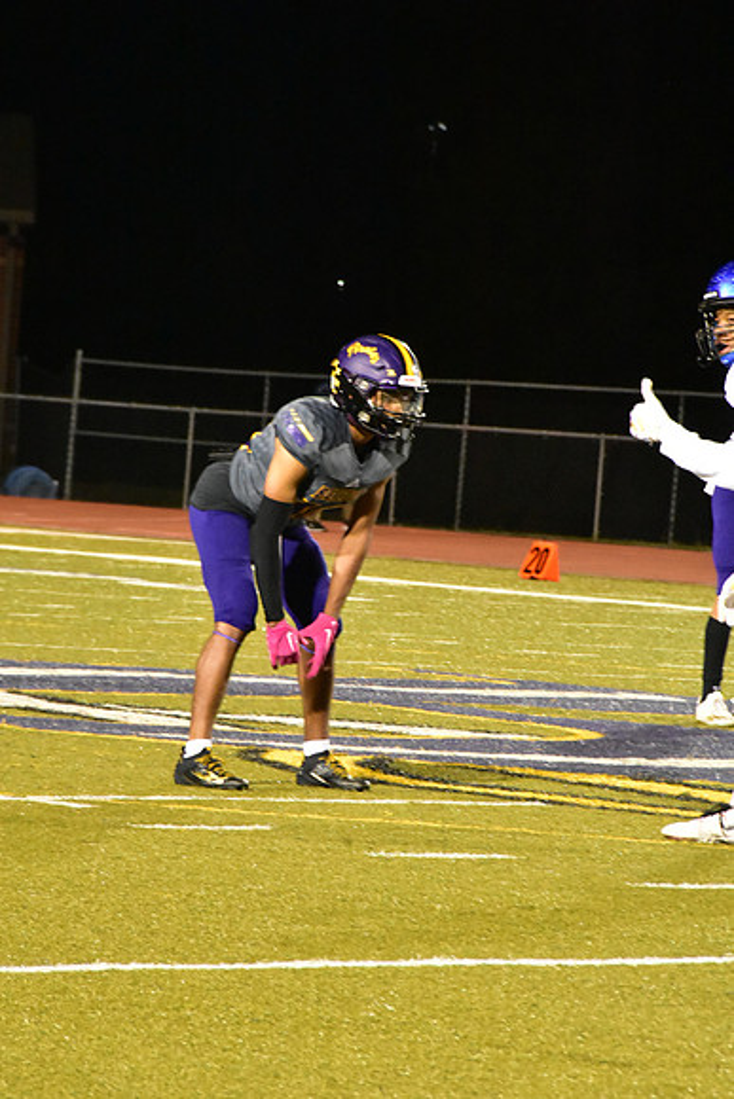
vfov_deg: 6.9
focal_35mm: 300
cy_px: 550
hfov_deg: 4.6
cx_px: 367
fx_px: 9169
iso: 12800
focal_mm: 200
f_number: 11
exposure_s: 1/60
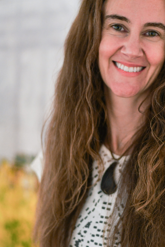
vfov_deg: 25.4
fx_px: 550
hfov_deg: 17.0
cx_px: 127
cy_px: 134
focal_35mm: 80
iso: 1250
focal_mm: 50
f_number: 1.8
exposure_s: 1/400
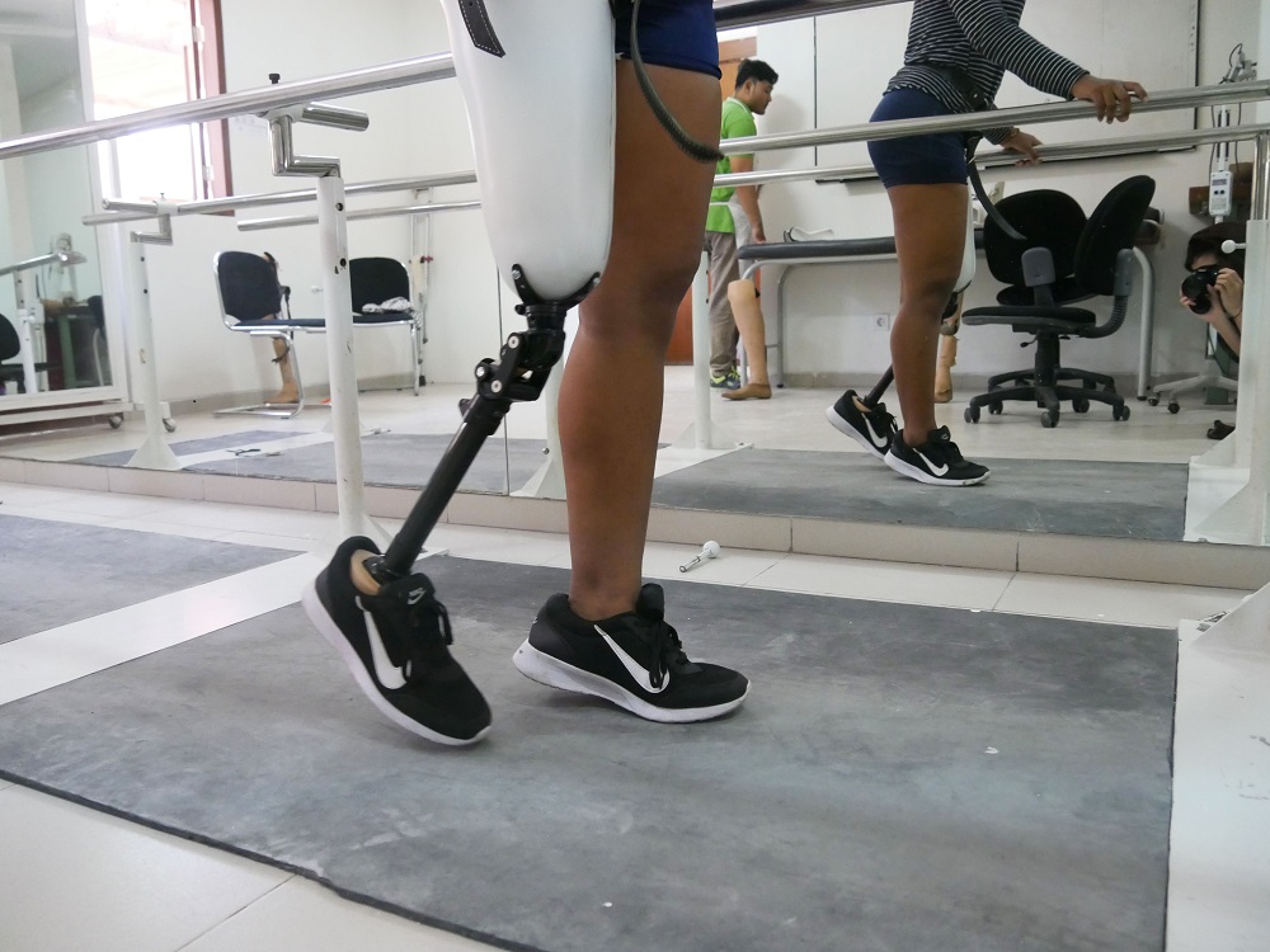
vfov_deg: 49.7
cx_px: 635
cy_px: 476
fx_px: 1027
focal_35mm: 28
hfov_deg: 63.4
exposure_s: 1/125
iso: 2500
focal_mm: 14
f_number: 3.5
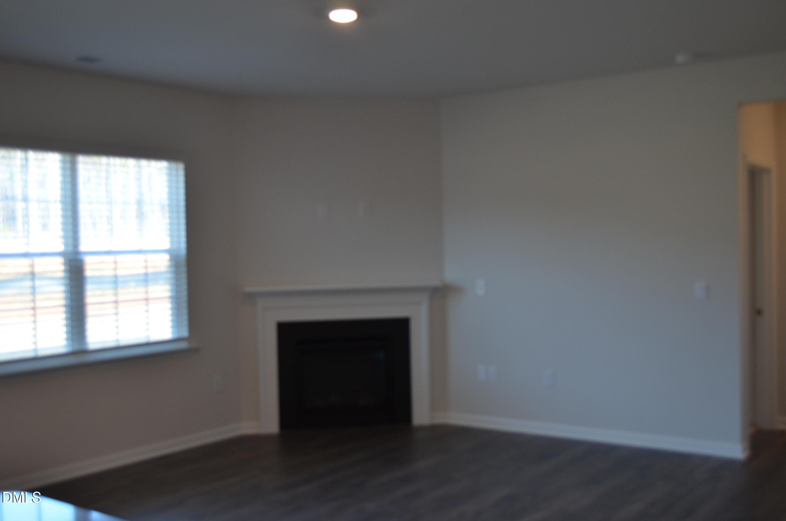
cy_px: 260
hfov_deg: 49.6
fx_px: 850
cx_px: 393
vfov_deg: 34.1
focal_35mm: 39
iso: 400
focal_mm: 26
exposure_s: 1/100
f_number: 5
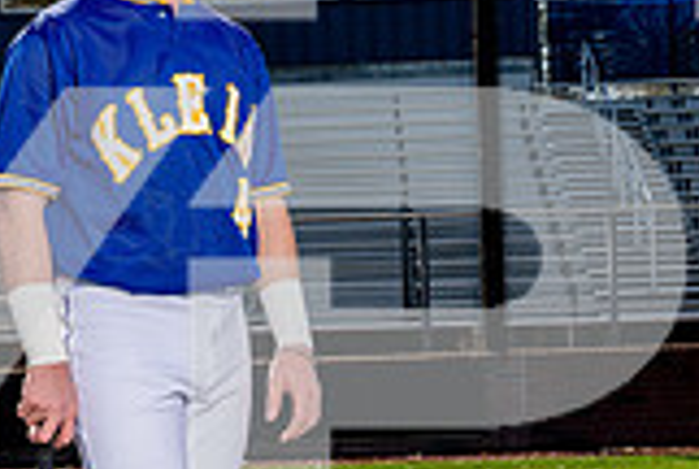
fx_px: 2451
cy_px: 319
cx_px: 104
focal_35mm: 126
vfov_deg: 10.9
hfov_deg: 16.1
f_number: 5.6
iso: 100
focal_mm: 35
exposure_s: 1/2000
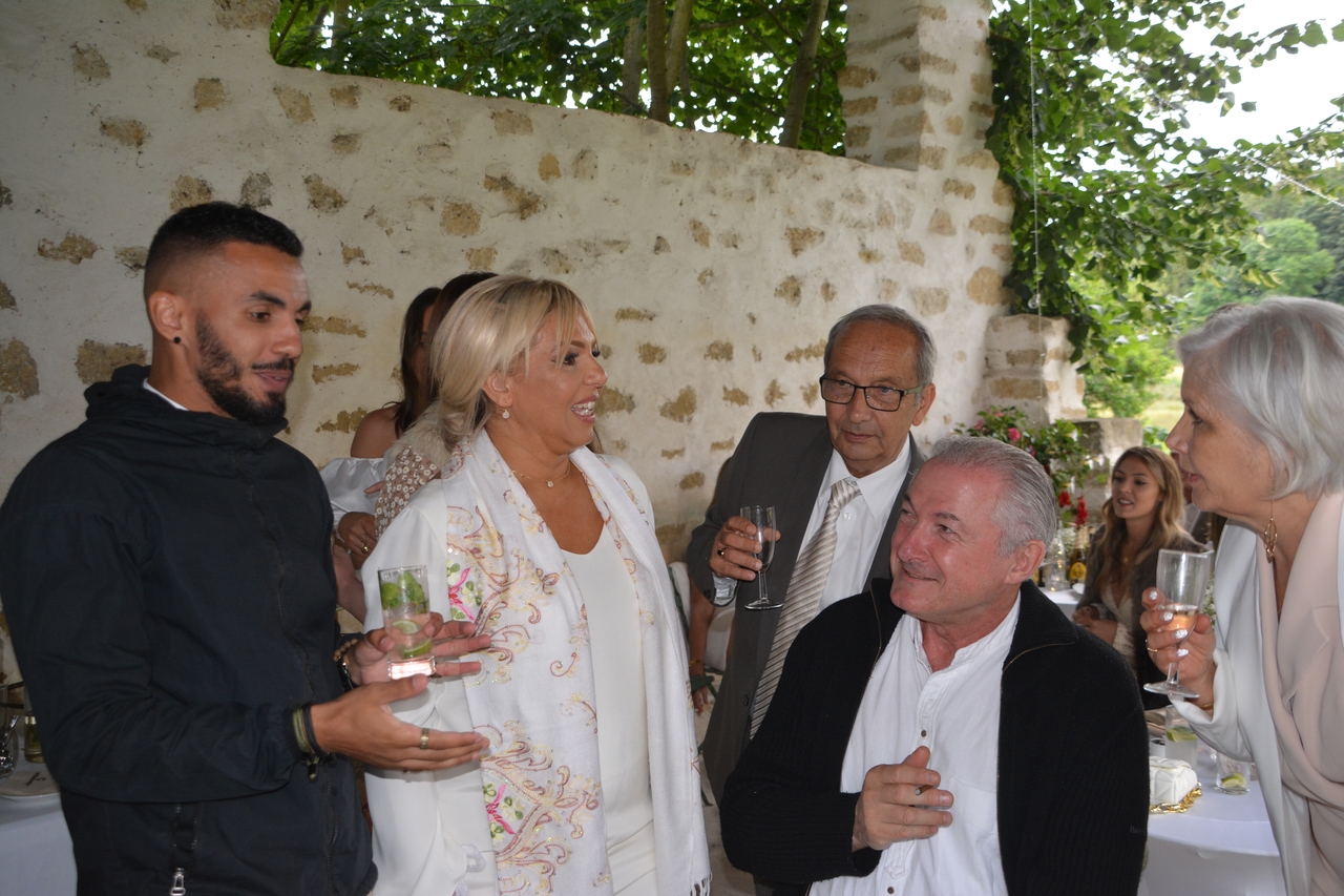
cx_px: 672
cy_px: 448
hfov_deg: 57.2
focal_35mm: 33
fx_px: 1232
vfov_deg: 40.0
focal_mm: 22
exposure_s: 1/60
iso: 560
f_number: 3.8
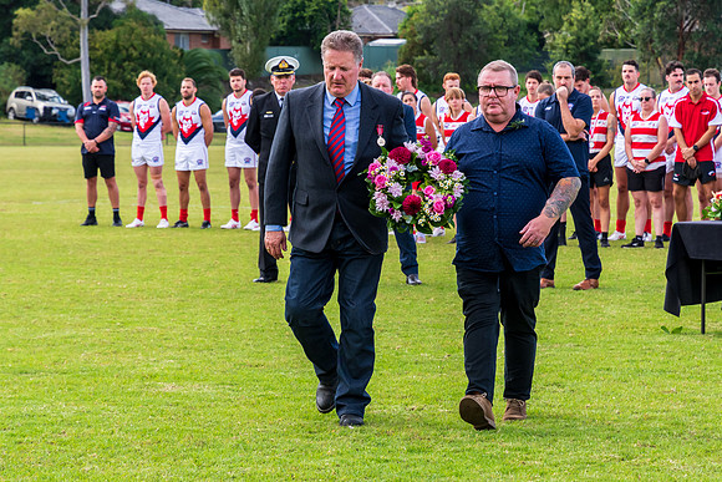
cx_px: 373
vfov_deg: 9.7
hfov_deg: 14.4
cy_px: 222
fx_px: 2852
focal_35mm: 142
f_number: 5.6
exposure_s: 1/640
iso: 400
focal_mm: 80
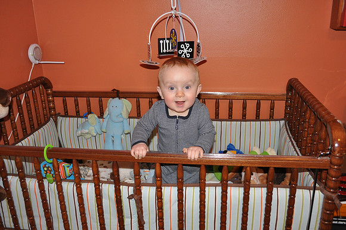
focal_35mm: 33
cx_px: 173
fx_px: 317
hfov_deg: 57.3
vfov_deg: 39.9
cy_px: 115
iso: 800
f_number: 3.8
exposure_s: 1/60
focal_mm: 22
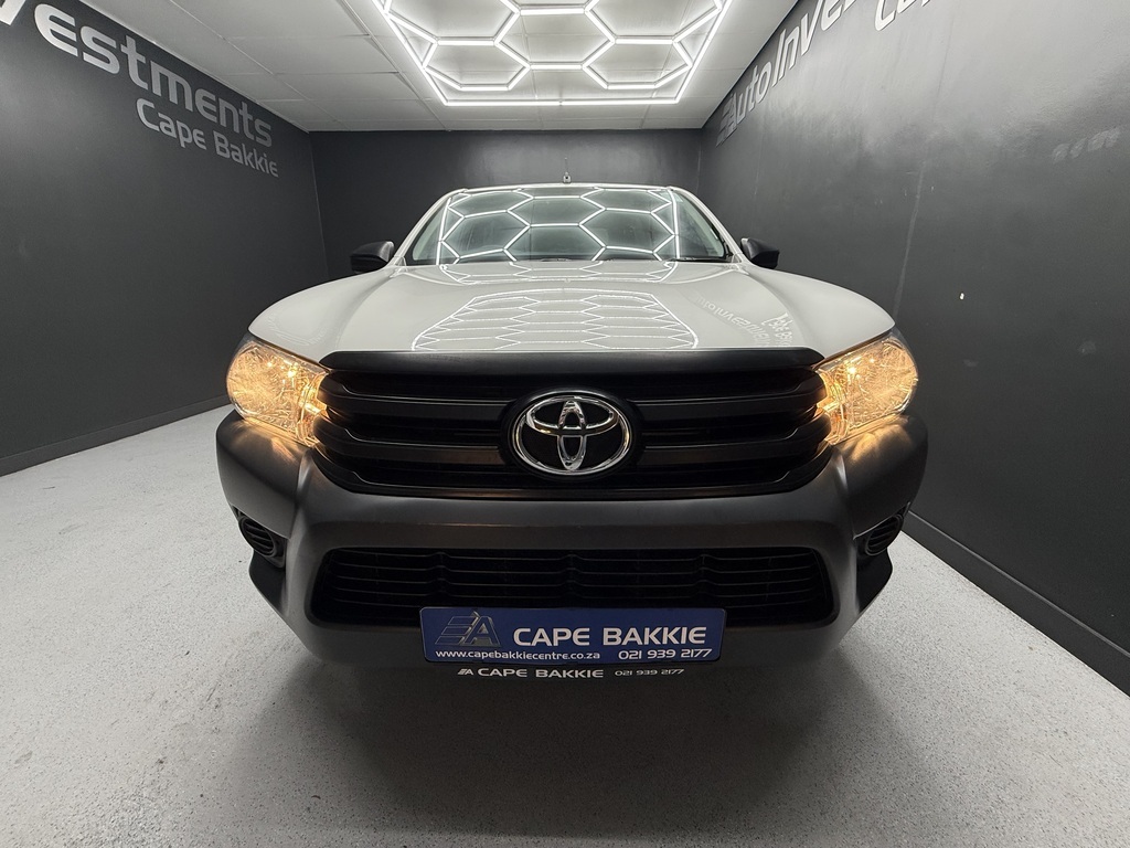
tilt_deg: -15.2
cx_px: 565
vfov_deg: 85.7
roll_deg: +0.0
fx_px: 457
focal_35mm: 14
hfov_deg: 102.1
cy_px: 424
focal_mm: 2.22
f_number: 2.2
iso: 125
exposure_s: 1/99
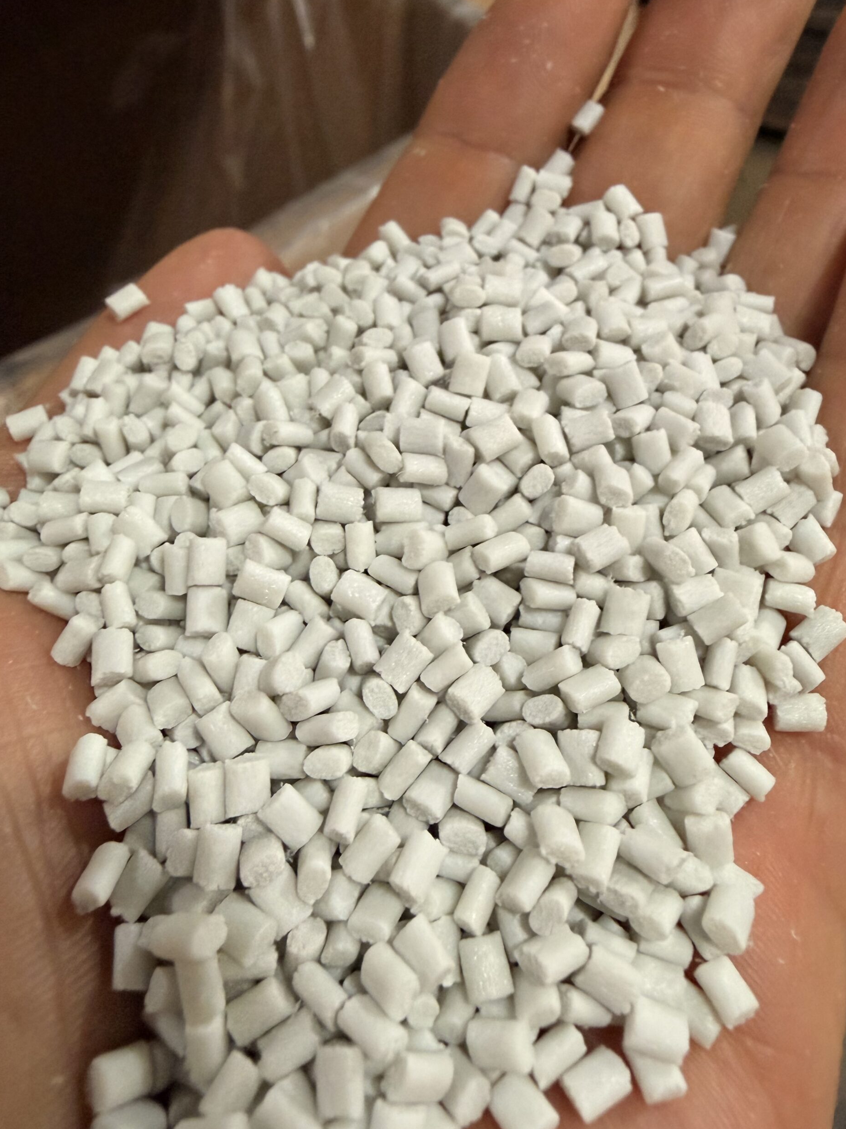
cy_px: 574
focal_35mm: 27
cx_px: 438
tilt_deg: -38.7
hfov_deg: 51.3
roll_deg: -1.4
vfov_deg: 65.3
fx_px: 880
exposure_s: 1/60
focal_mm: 2.22
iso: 400
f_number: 2.2
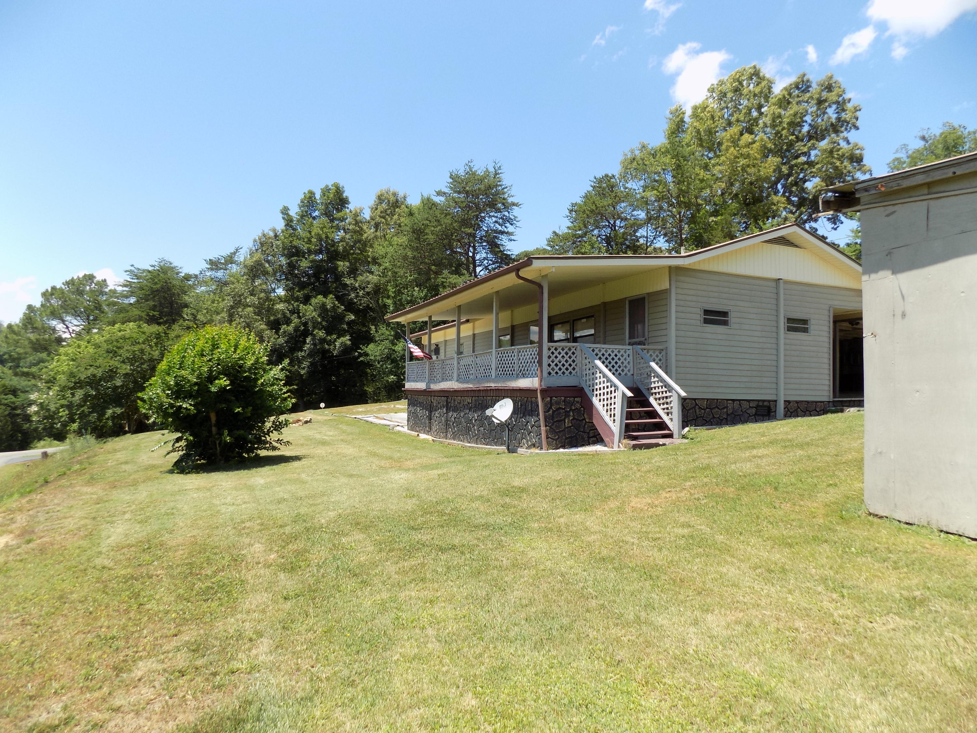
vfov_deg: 58.9
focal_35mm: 23
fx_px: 649
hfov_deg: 73.9
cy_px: 366
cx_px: 488
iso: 80
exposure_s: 1/500
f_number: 3.1
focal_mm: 4
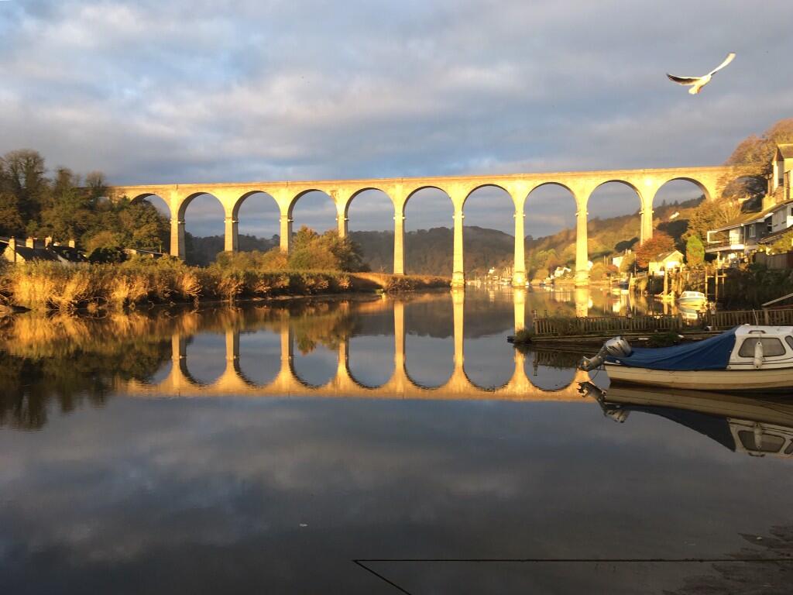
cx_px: 396
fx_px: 664
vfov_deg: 48.2
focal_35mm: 29
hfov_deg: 61.7
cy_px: 298
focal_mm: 4.15
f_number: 2.2
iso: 25
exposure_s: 1/108
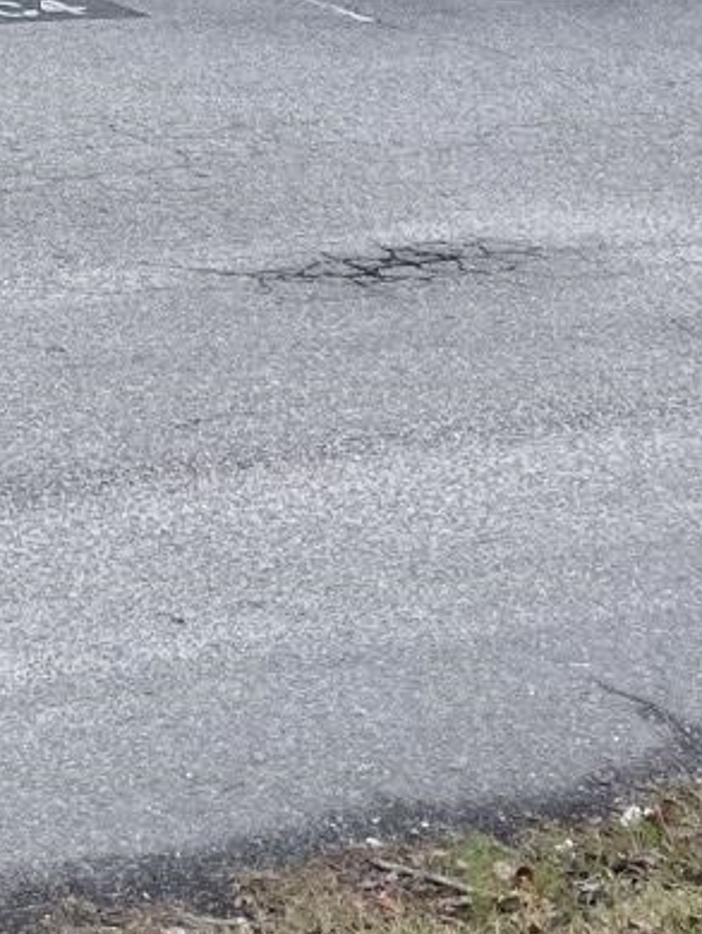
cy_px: -354
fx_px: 2593
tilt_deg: -2.3
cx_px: -434
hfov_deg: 14.2
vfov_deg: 18.6
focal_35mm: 96
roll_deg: -2.5
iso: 32
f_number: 1.6
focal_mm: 4.2
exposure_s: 1/1642
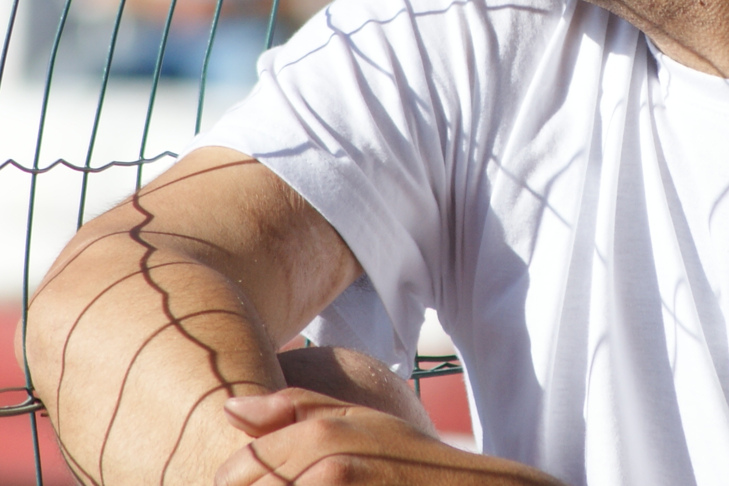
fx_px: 20606
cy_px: -58
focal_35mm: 1018
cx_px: 602
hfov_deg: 2.0
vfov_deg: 1.3
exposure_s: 1/500
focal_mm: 200
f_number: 6.3
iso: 100
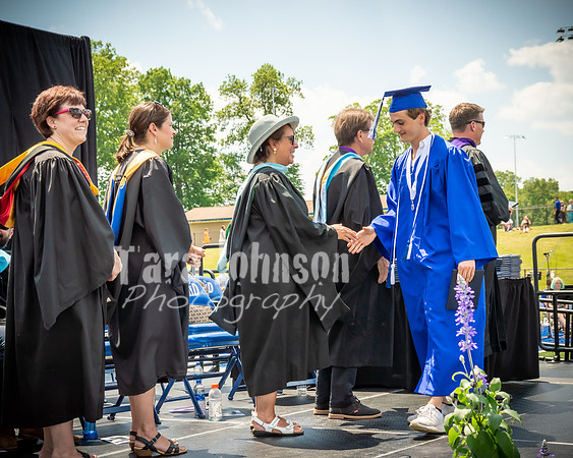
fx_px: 1090
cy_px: 229
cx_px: 344
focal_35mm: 64
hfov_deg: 29.4
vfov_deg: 23.7
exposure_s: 1/800
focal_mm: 38
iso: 200
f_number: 7.1
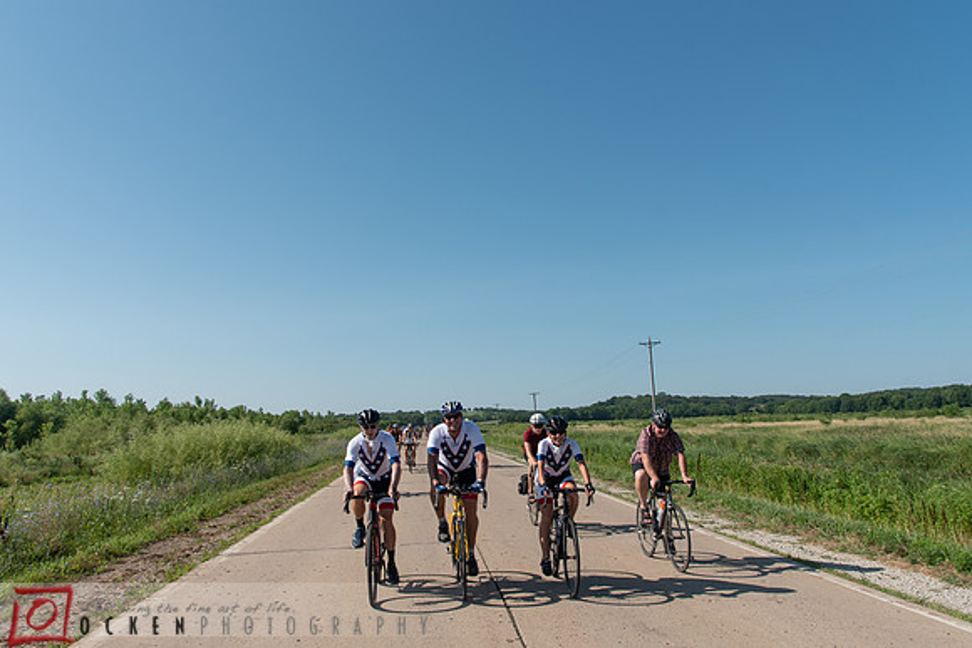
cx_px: 486
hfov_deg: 63.3
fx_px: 788
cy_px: 324
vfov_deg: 44.7
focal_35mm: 29
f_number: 6.3
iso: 200
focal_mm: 24
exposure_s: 1/640
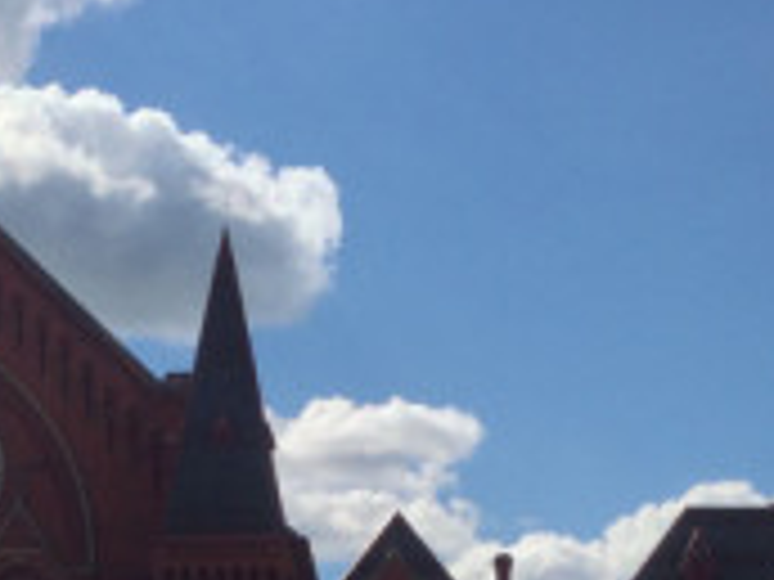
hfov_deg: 16.0
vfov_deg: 11.5
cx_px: 256
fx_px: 2750
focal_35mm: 123
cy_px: 922
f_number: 2.4
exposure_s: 1/2358
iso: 50
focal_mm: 4.13
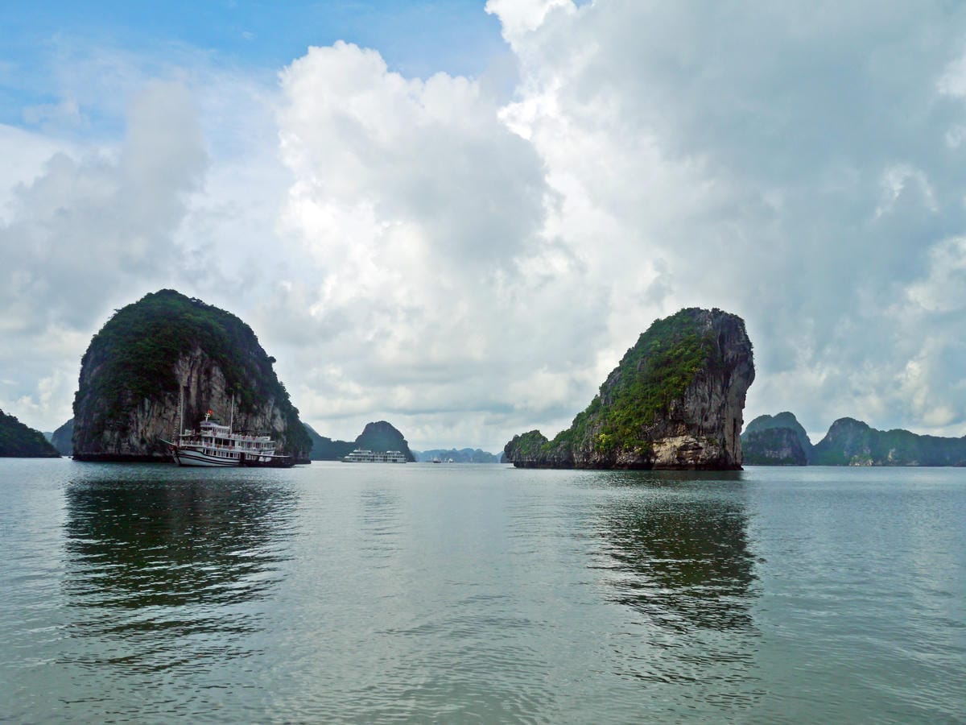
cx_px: 483
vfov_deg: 49.7
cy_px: 362
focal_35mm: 28
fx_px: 781
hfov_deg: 63.4
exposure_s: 1/640
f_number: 8
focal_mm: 14
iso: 160
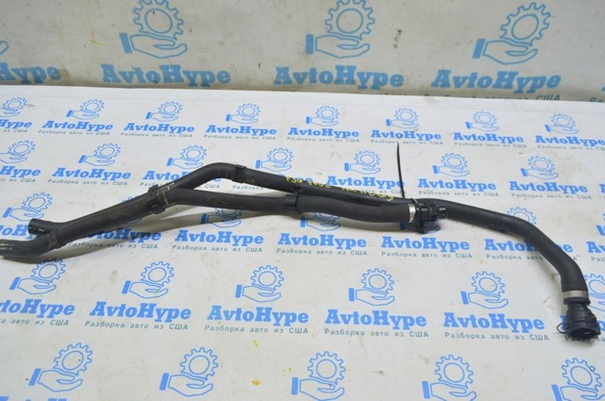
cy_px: 200
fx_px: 453
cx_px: 302
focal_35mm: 27
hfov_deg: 67.4
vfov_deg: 47.8
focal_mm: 18
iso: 400
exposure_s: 1/20
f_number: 5.6
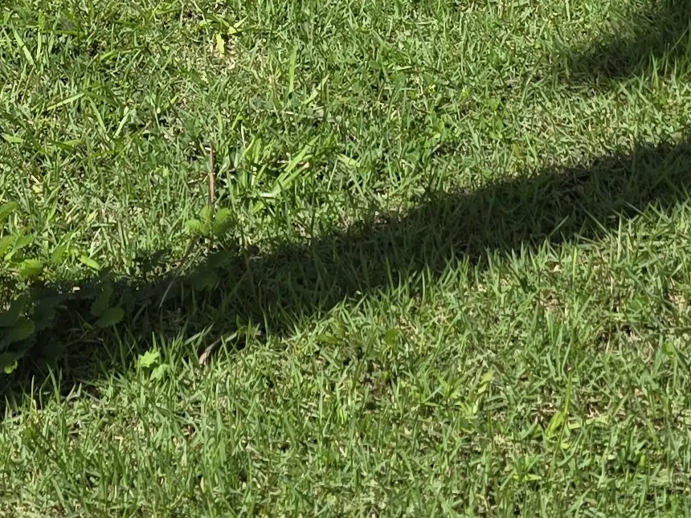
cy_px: -636
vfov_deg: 11.8
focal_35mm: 107
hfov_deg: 18.1
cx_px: 78
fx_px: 2136
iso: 12
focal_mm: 6.3
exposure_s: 1/914
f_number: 1.7
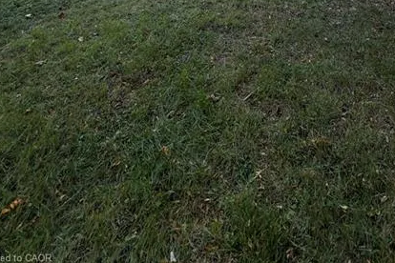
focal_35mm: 27
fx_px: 296
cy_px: -101
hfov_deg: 66.4
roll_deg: -0.4
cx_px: 246
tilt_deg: -1.2
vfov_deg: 32.0
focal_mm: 2.22
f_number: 2.2
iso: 40
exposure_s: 1/233
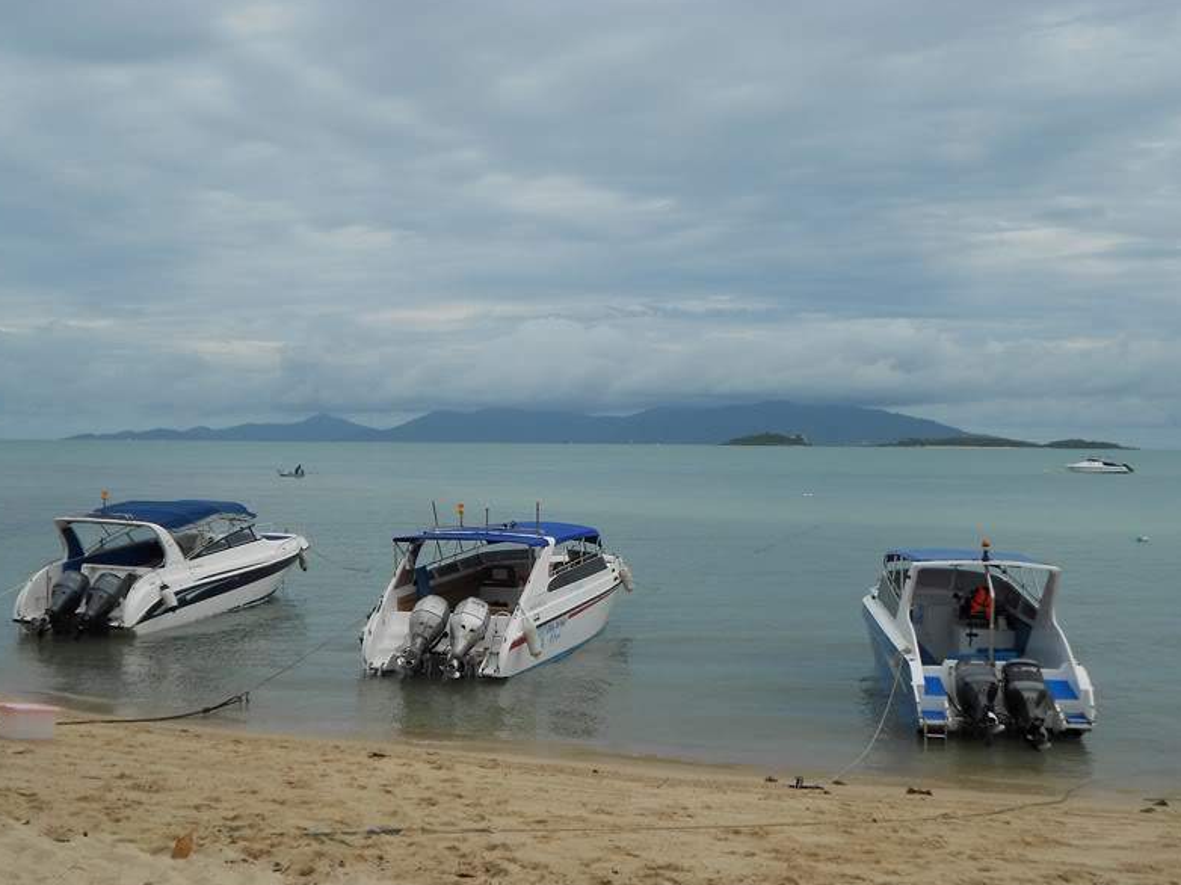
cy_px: 444
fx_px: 1501
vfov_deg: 32.9
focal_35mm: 44
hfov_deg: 43.0
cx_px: 584
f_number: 4.2
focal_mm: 7.7
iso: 80
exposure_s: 1/500
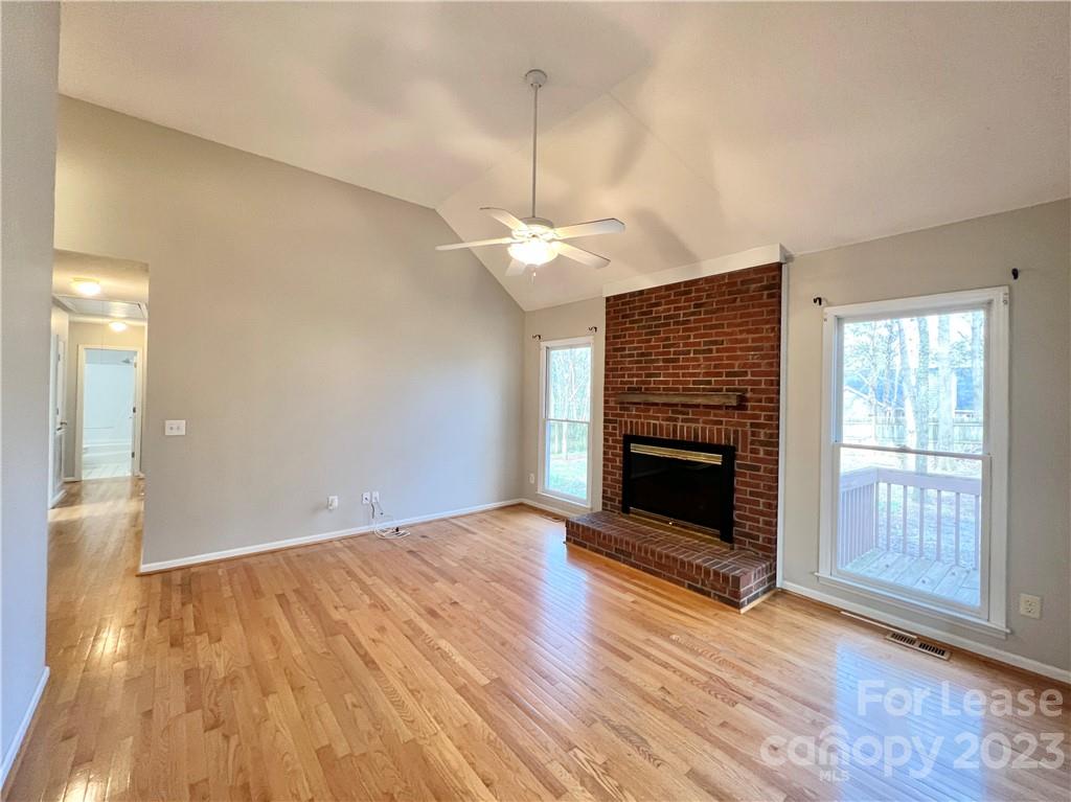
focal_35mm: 13
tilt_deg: -0.4
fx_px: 402
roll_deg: -1.0
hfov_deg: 106.2
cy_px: 401
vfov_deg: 89.9
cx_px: 536
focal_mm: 1.57
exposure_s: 1/60
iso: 250
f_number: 1.8
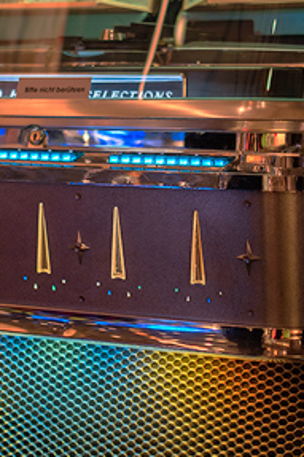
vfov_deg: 18.5
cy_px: 154
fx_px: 1395
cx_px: 138
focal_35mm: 110
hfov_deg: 12.4
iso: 160
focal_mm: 35
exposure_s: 1/100
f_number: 1.4
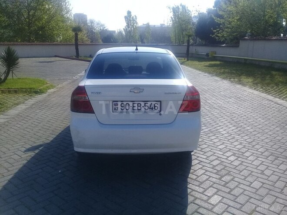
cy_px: 108
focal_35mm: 31
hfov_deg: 58.4
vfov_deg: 45.4
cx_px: 144
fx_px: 257
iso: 50
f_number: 2.2
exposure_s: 1/1495
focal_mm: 3.3
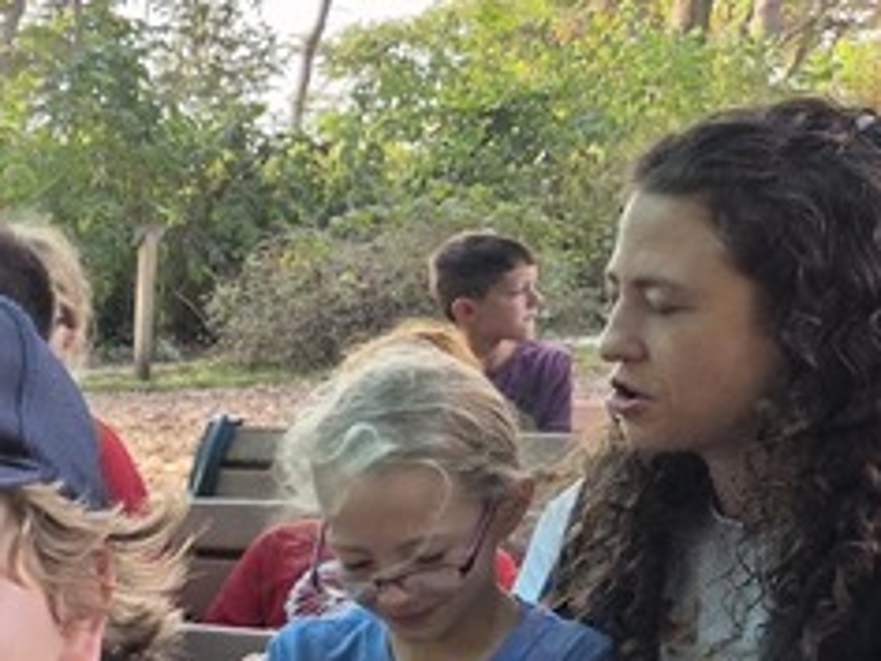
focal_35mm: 100
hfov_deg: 16.5
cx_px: -702
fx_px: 2545
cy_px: 937
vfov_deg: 14.0
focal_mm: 5.4
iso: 80
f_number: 1.8
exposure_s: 1/857
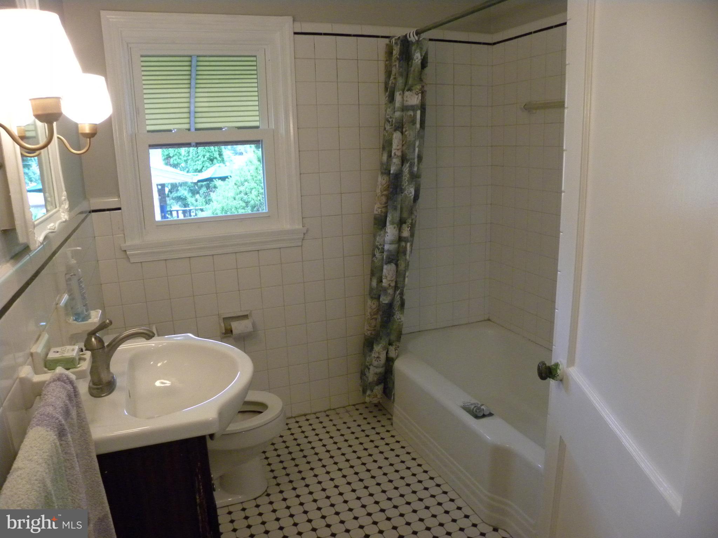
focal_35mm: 26
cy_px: 269
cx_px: 359
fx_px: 539
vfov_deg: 53.1
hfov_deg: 67.3
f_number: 2.8
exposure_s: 1/52.8
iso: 400
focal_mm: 4.6
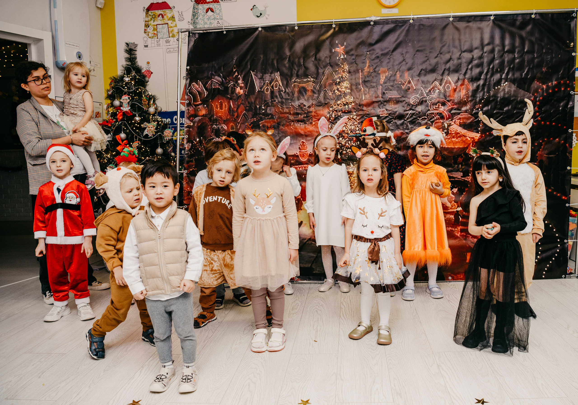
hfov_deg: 65.4
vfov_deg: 48.7
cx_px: 332
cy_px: 203
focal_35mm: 27
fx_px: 447
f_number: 4.5
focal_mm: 24
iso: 320
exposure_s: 1/160
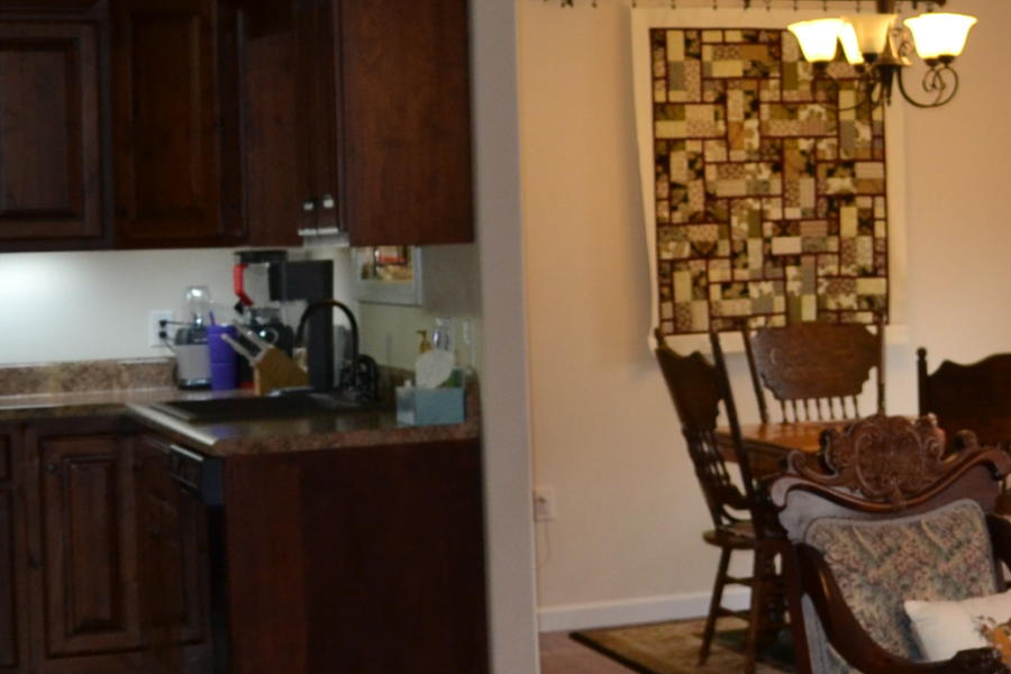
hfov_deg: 19.3
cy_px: 200
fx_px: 2527
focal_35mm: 90
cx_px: 1586
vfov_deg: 15.1
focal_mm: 18
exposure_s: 1/60
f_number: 3.5
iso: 400
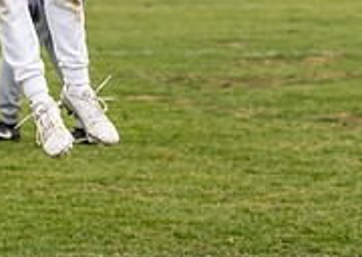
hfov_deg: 7.2
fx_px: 2864
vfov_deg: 5.1
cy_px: -110
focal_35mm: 279
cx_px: -97
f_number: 2.8
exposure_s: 1/1250
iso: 640
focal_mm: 70
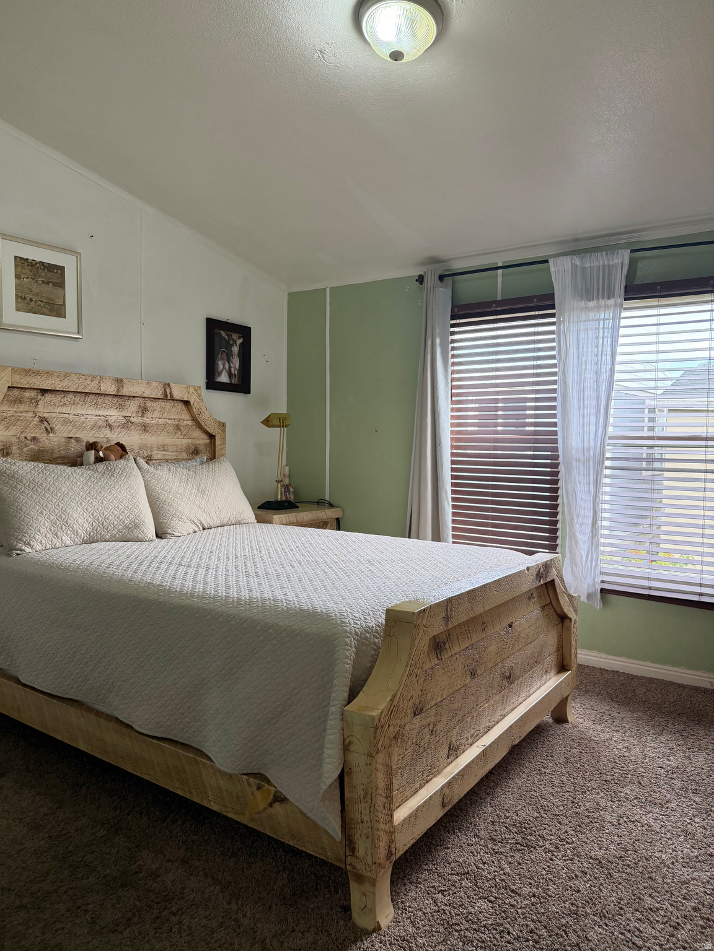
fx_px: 660
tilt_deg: -3.5
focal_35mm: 24
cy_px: 476
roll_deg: -1.4
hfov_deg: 56.8
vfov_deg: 71.6
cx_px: 357
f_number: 1.78
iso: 200
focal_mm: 6.76
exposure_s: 1/175
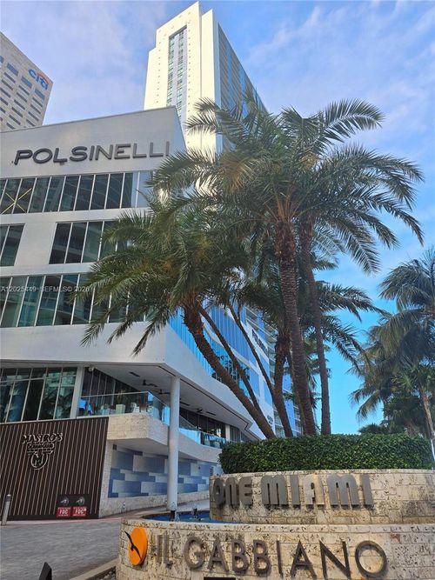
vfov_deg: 73.9
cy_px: 290
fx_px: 385
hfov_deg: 58.9
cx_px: 218
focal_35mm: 23
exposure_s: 1/523
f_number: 1.7
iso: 12
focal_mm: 6.3
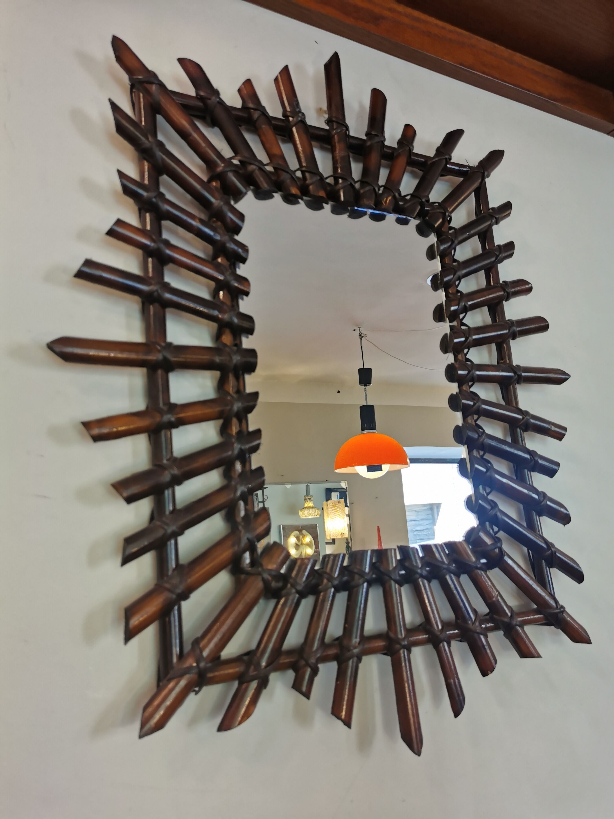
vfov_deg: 65.3
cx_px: 307
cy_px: 410
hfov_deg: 51.4
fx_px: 639
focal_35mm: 27
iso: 50
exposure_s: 1/100
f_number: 1.8
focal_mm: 5.58
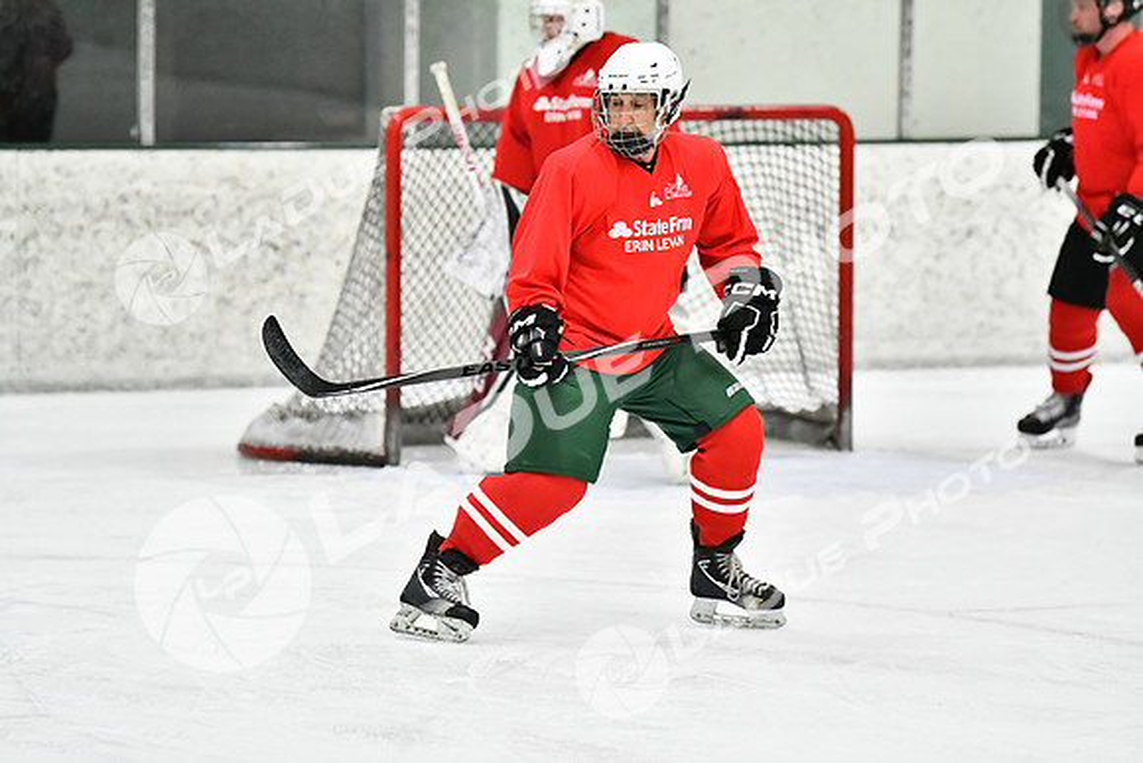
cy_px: 382
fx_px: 7145
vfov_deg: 6.1
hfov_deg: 9.1
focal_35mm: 225
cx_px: 572
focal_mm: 150
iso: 5000
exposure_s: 1/1250
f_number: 2.8
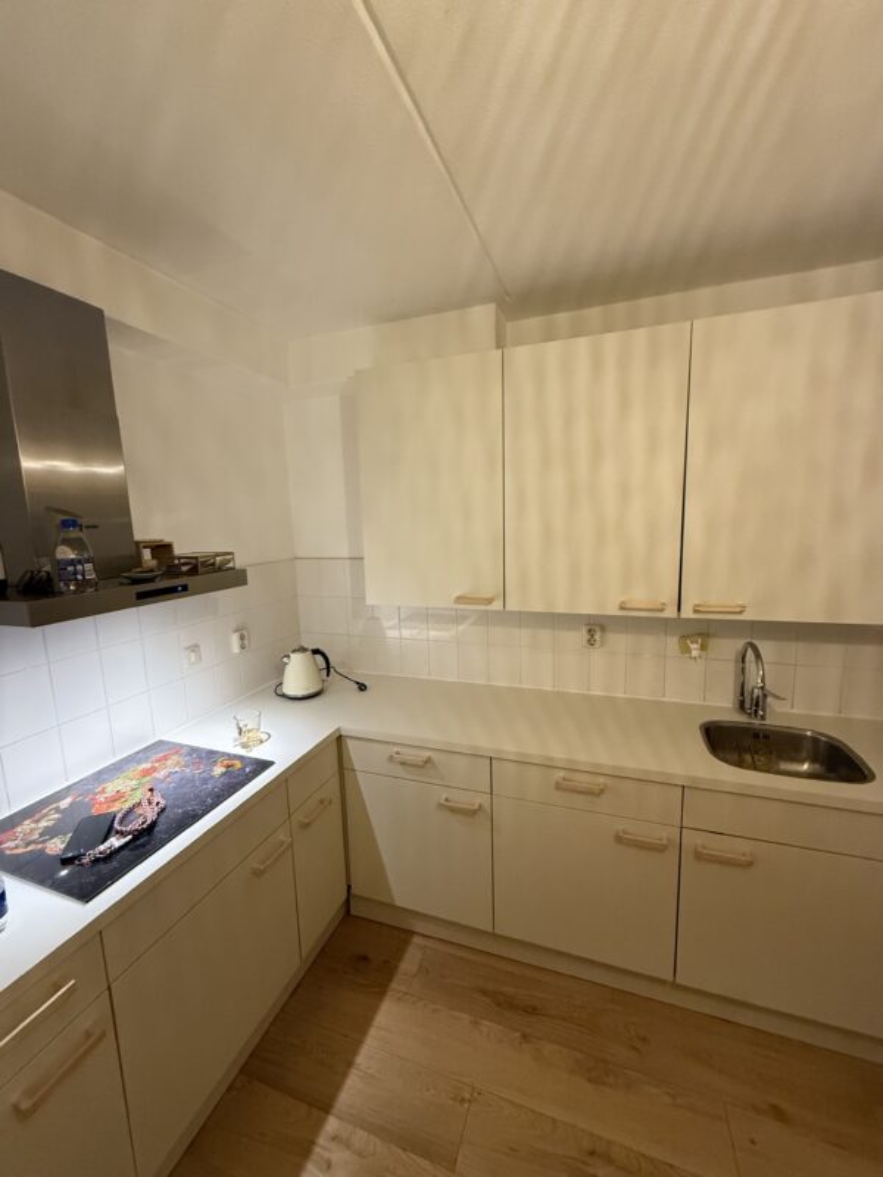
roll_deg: +1.8
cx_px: 442
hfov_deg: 85.7
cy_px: 588
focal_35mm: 14
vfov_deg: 102.1
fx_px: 476
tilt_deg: -7.7
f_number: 2.2
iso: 500
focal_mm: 2.22
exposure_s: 1/50
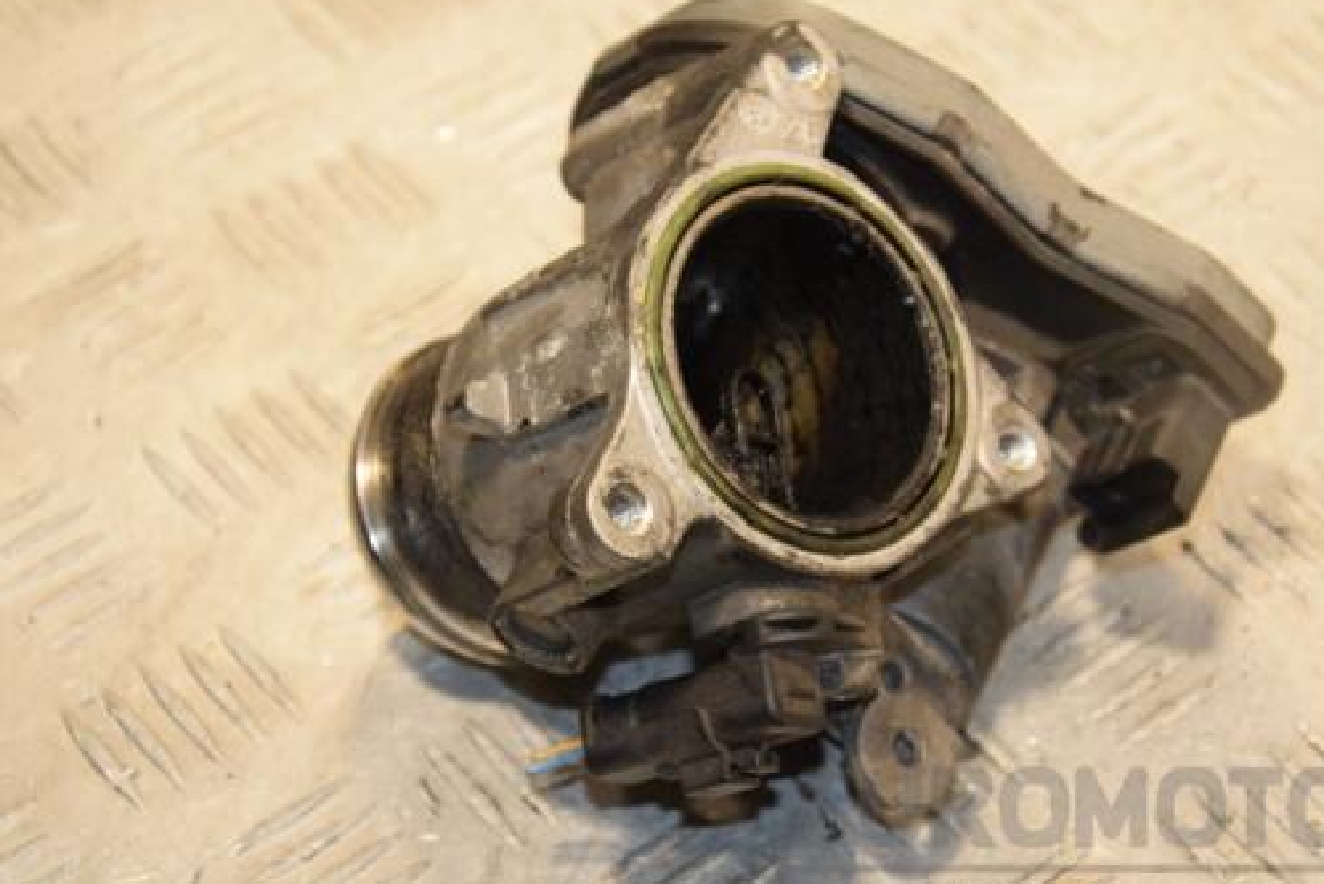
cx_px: 748
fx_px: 4378
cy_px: 454
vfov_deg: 11.5
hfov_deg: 17.2
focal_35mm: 119
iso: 800
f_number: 5.6
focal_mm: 66
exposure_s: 1/200
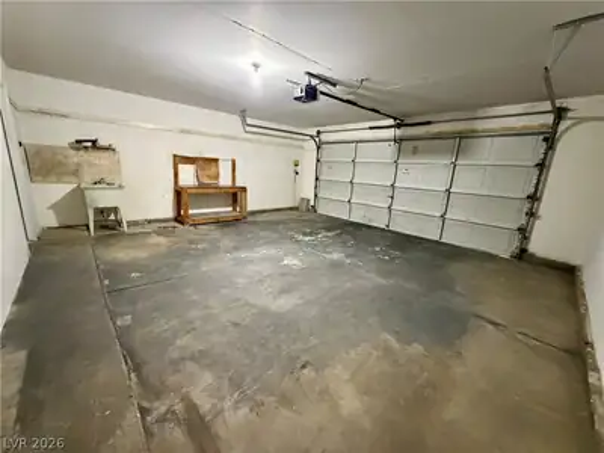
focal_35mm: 14
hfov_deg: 102.1
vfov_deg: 85.7
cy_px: 226
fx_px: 244
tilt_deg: -13.8
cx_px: 302
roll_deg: -2.6
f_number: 2.2
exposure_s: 1/60
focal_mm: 2.22
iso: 1250
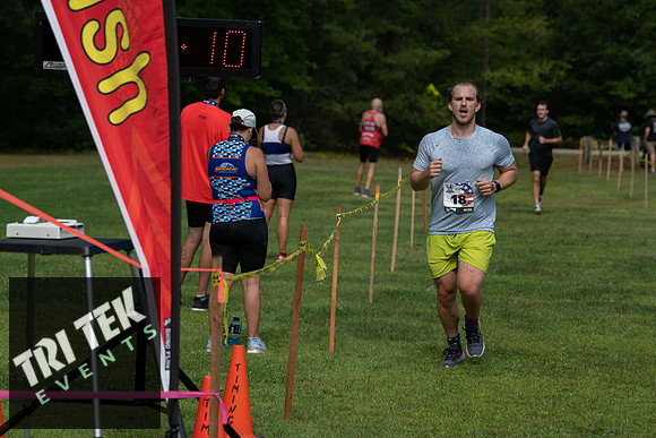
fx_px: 2734
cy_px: 219
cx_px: 328
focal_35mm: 150
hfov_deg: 13.7
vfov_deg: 9.2
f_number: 5.6
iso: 200
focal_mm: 150
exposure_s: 1/1000
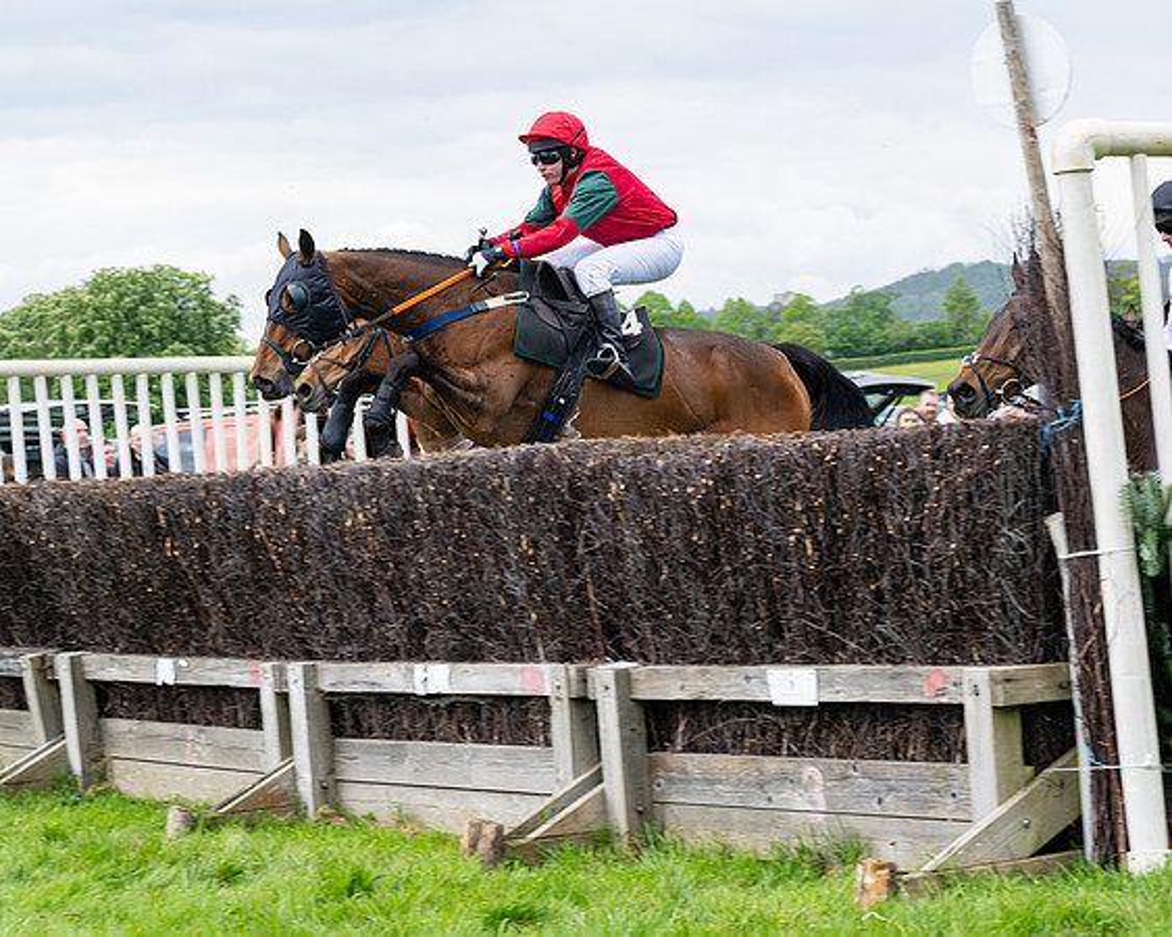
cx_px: 578
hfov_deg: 21.1
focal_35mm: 91
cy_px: 440
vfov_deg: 16.9
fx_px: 3145
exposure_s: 1/400
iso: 400
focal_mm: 70
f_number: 9
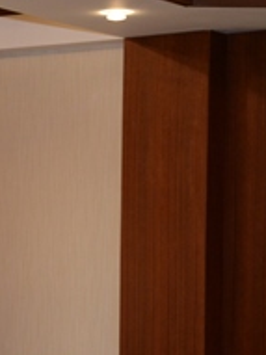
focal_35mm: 161
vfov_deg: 12.2
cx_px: -108
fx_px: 1651
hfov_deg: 9.0
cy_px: 298
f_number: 4.5
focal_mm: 50
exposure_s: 1/100
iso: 2200
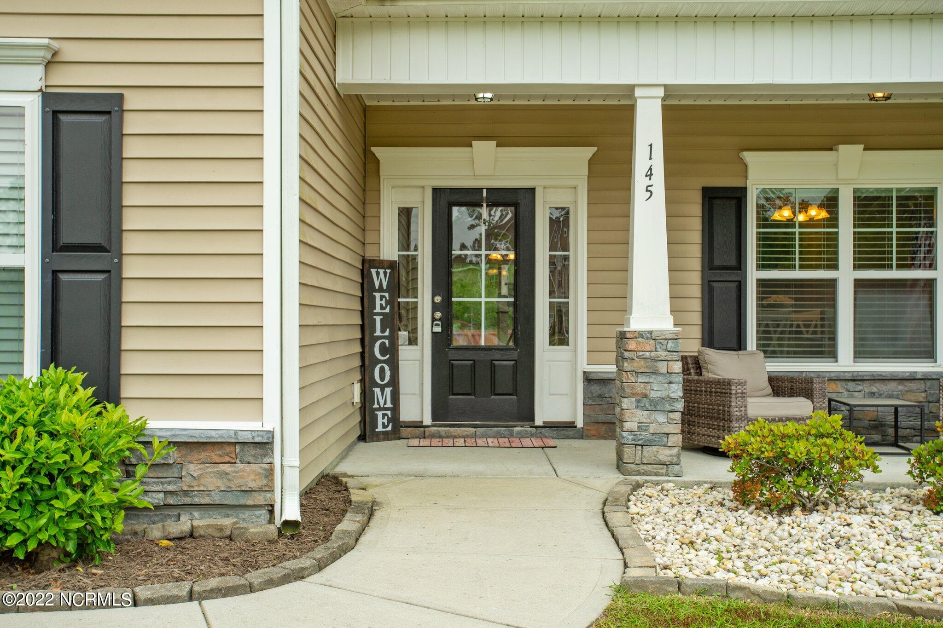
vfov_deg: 33.4
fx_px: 1048
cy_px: 314
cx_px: 472
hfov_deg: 48.5
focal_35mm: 40
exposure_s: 1/100
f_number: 8
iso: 160
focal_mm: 40
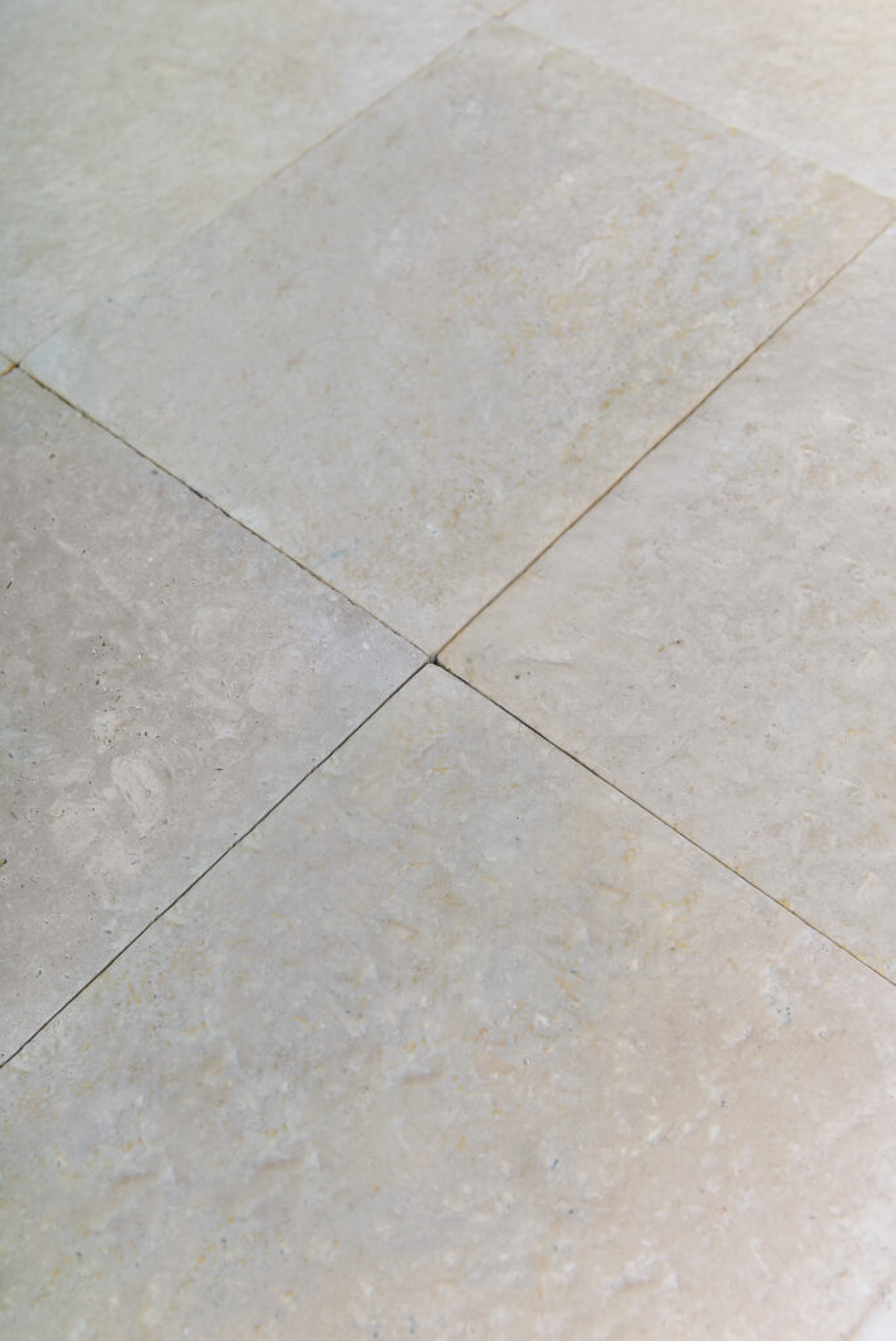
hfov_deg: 37.9
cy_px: 670
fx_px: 1305
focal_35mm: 35
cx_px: 448
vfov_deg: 54.4
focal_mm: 35
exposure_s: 1/125
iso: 125
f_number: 4.5
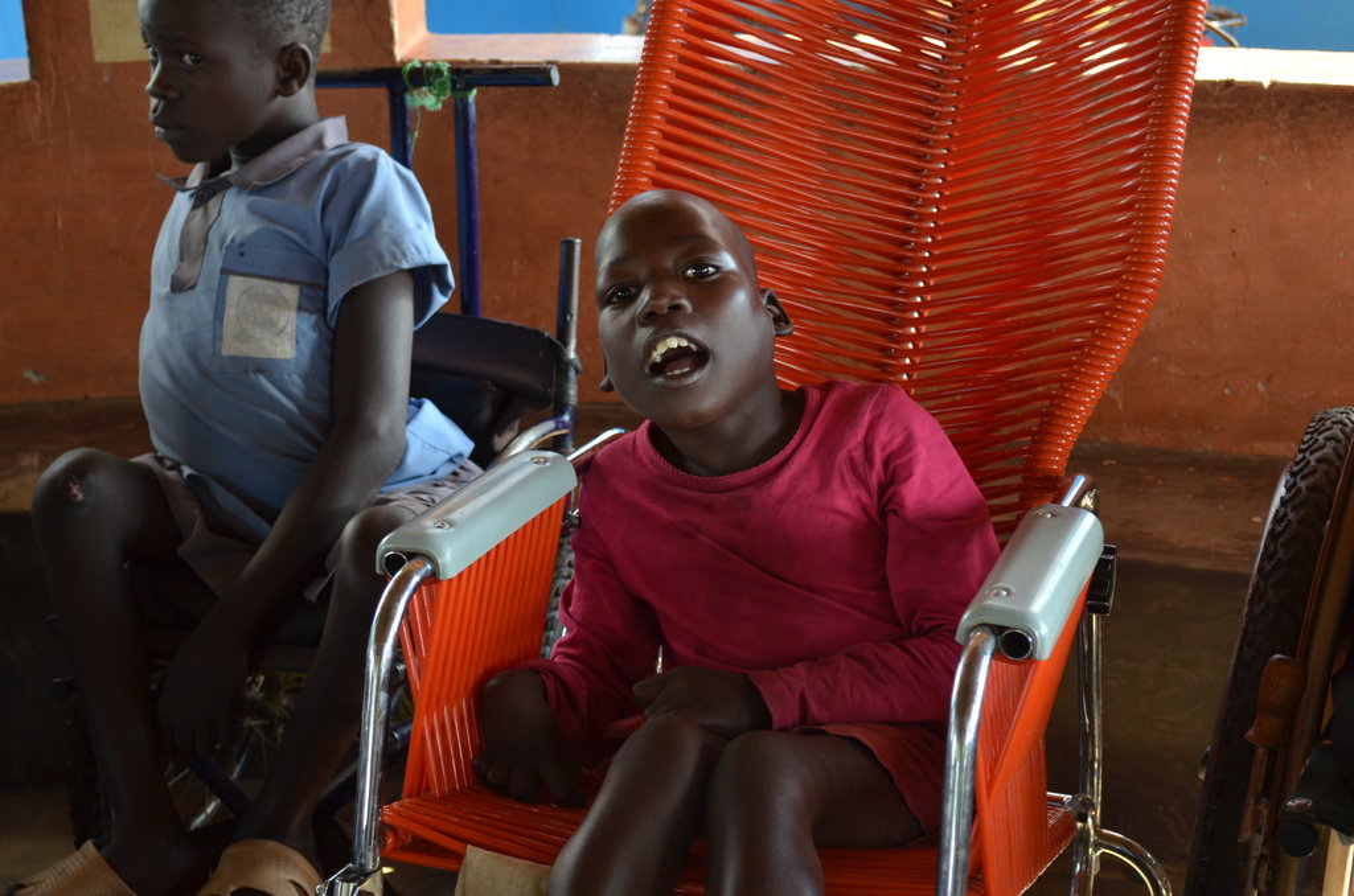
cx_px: 677
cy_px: 448
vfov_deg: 23.7
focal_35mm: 57
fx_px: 2139
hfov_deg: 35.1
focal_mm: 38
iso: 400
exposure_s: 1/125
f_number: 5
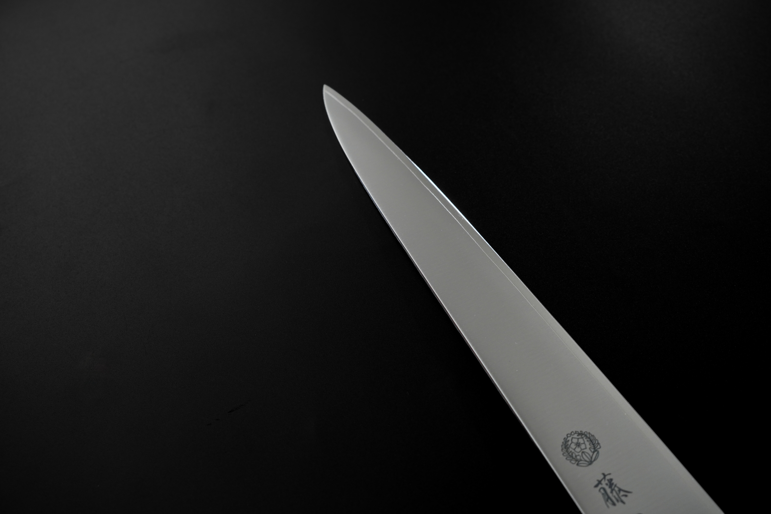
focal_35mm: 37
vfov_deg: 36.0
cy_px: 257
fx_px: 790
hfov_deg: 52.0
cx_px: 386
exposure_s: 1/160
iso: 400
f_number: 5
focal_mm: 24.6
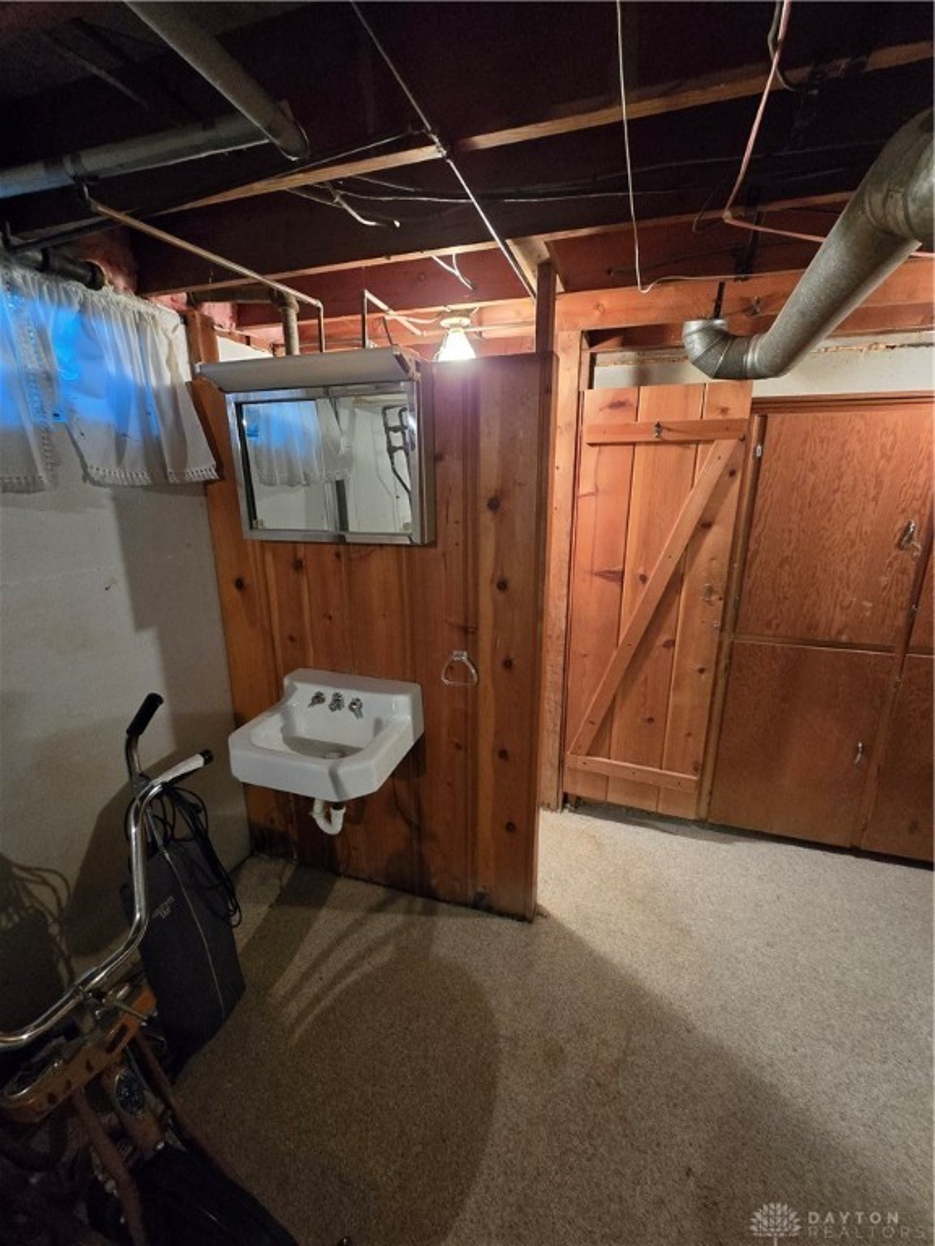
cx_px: 468
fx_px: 468
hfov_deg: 89.9
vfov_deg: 106.2
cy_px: 623
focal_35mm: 13
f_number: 2.2
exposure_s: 1/60
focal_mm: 2.2
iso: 1250
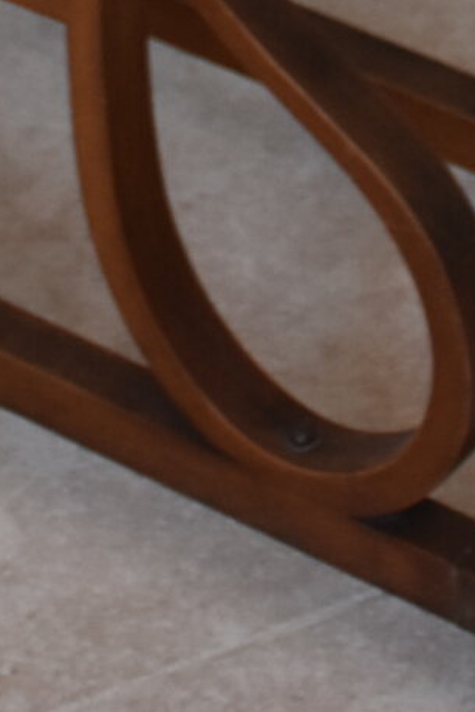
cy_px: -1162
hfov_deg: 5.2
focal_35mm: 267
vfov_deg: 7.1
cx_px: 307
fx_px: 5280
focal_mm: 32
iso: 800
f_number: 4.5
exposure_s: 1/80
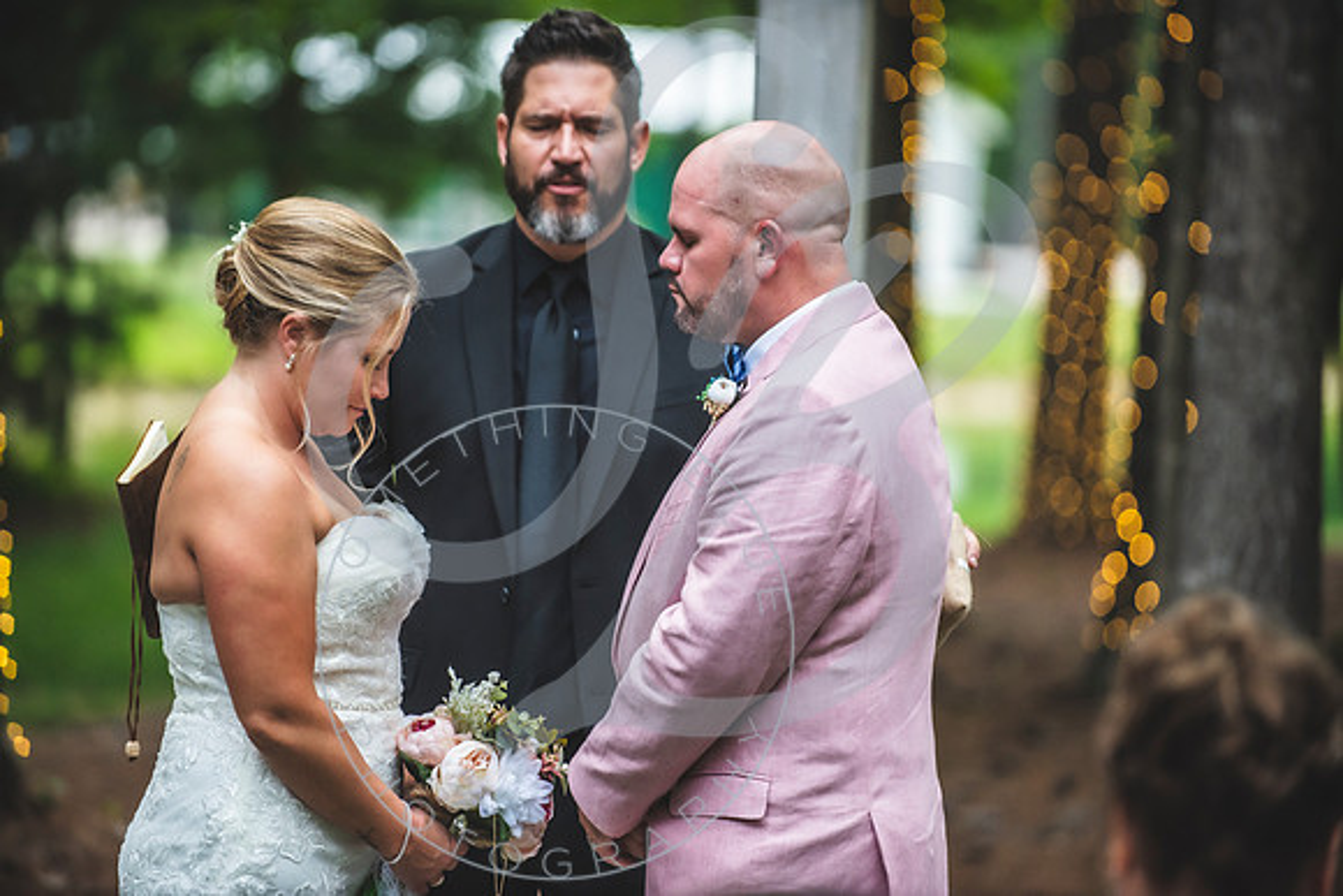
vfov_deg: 7.9
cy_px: 448
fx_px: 6530
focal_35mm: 175
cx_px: 672
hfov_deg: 11.7
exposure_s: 1/640
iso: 1000
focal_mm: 175
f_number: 2.8
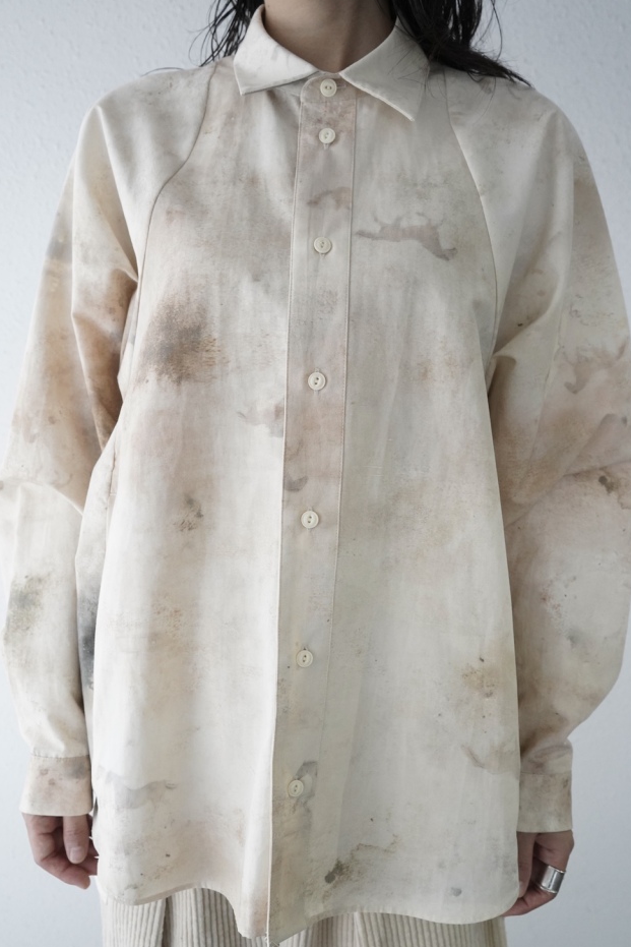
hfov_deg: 41.1
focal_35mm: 32
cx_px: 319
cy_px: 482
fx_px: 841
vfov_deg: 58.7
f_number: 5.6
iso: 5000
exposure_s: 1/60
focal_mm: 31
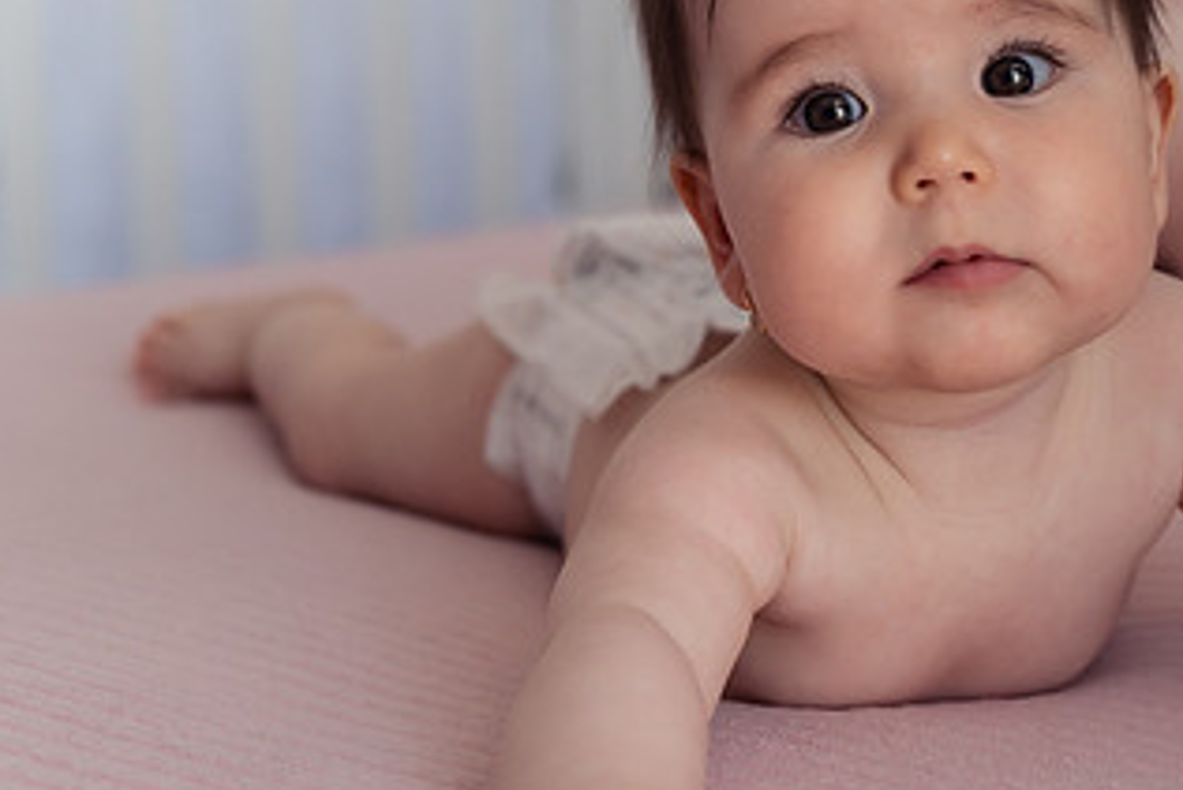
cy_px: 372
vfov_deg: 13.8
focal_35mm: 99
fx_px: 3255
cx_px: 938
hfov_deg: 20.4
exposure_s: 1/250
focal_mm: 52
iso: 800
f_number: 3.2
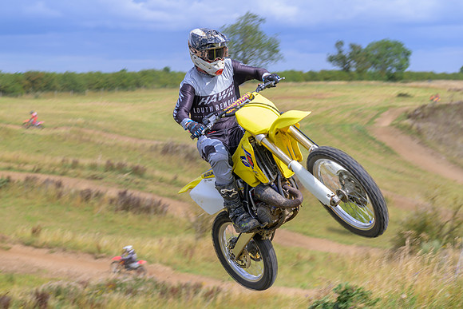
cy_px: 167
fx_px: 977
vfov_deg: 18.0
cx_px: 238
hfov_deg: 26.7
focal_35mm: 76
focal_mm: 58
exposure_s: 1/320
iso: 50
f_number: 4
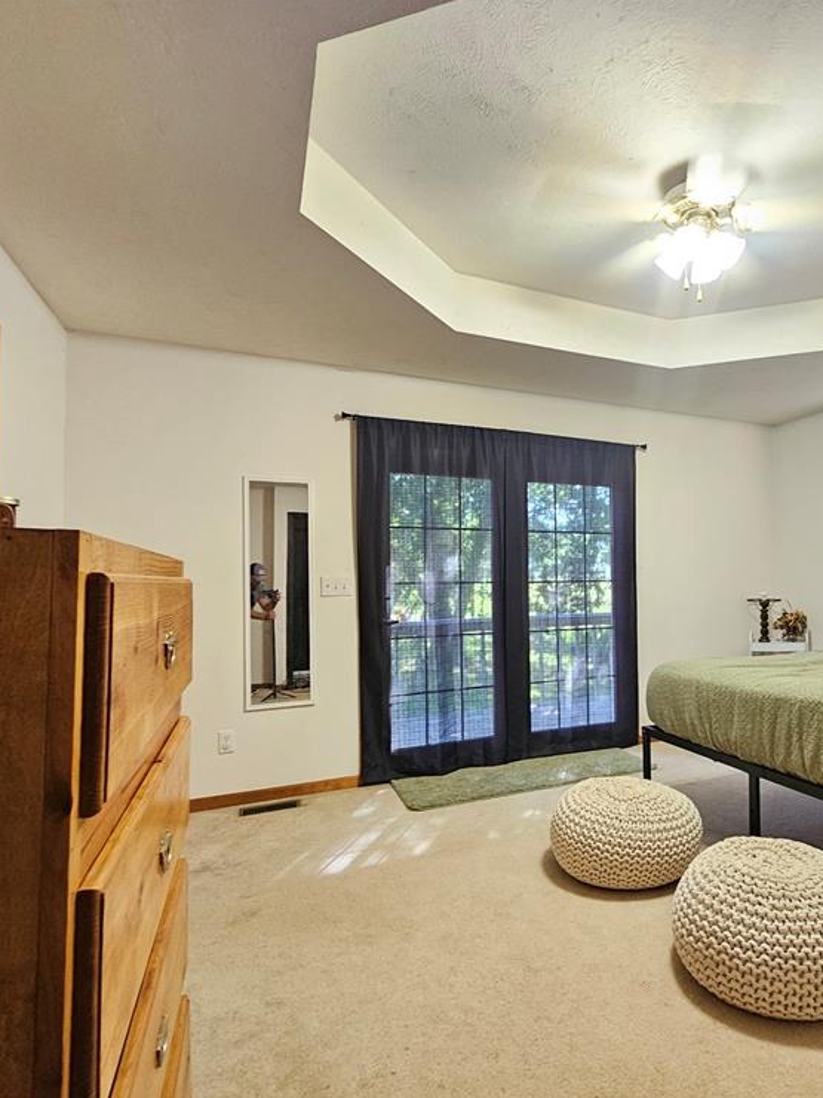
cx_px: 581
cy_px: 565
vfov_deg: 87.7
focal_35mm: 18
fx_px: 571
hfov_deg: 68.5
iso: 400
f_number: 2.2
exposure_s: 1/30
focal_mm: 2.2
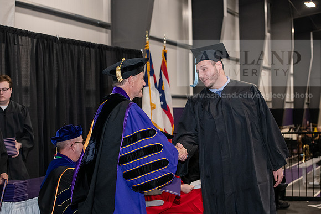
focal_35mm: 70
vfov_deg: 19.5
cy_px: 107
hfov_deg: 28.8
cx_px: 160
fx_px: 624
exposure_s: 1/200
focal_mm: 70
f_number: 5
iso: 2500
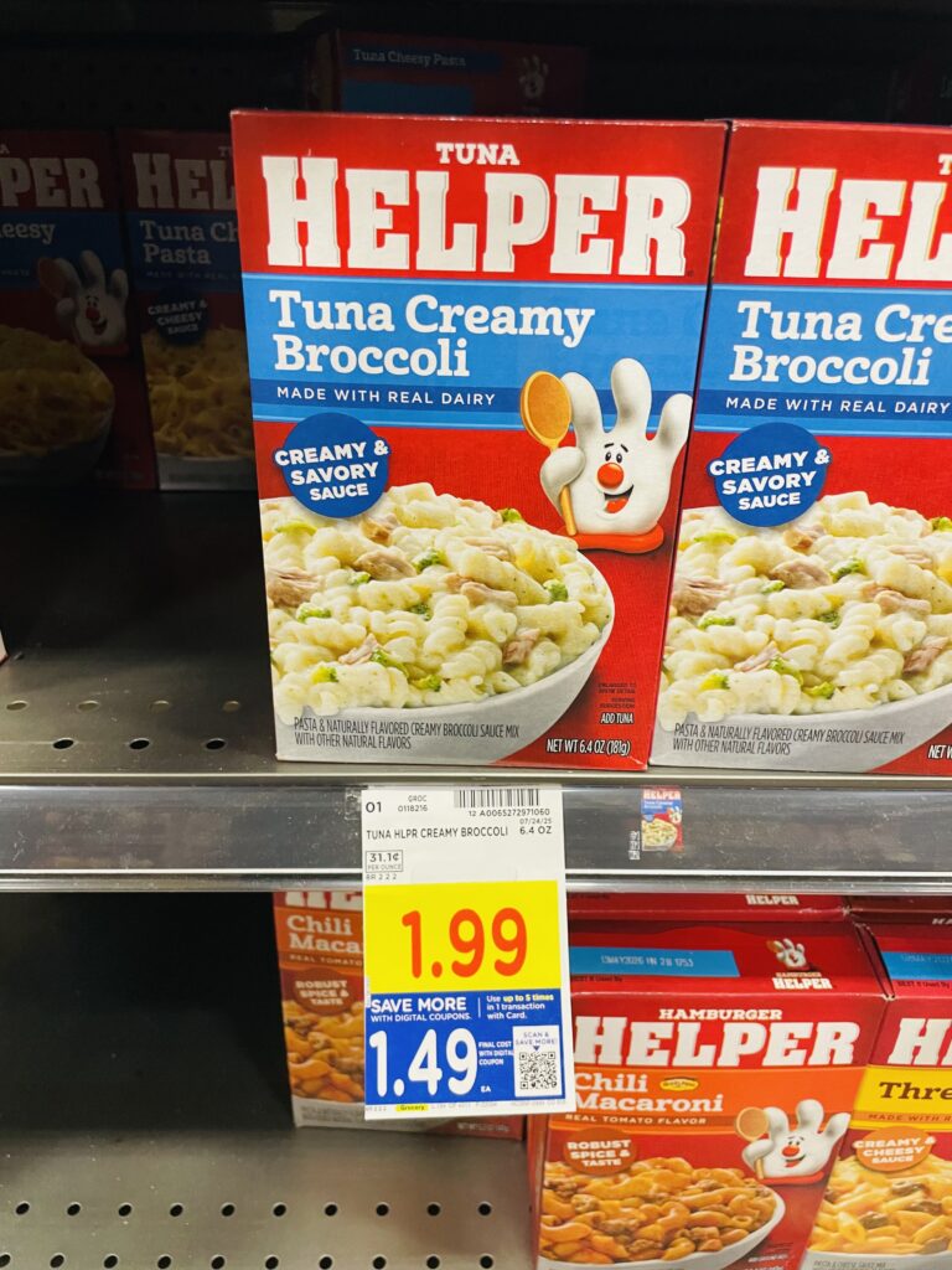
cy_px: 635
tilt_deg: -26.9
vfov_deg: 67.3
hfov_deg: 53.1
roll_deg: -2.1
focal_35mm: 26
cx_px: 476
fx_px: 953
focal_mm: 4.2
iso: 200
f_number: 1.6
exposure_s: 1/44
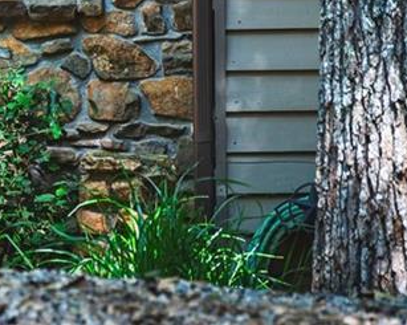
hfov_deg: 2.6
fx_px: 8929
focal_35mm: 742
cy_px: -125
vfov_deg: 2.1
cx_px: -98
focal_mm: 237
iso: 1400
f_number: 11
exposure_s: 1/125
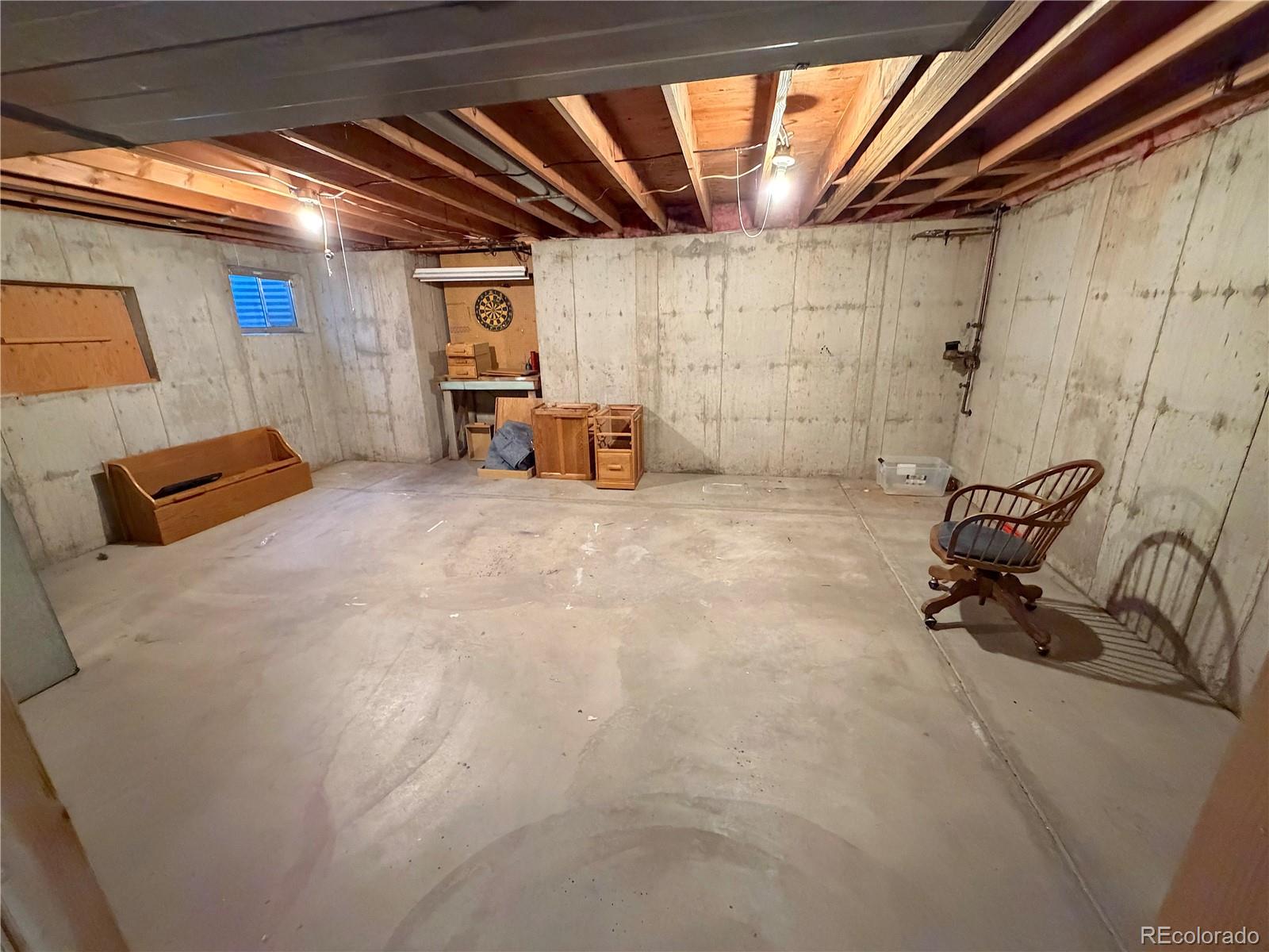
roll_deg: +0.5
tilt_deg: -15.6
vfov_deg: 85.7
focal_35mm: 14
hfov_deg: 102.1
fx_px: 513
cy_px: 476
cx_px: 634
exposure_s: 1/60
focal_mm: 2.22
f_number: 2.2
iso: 1250
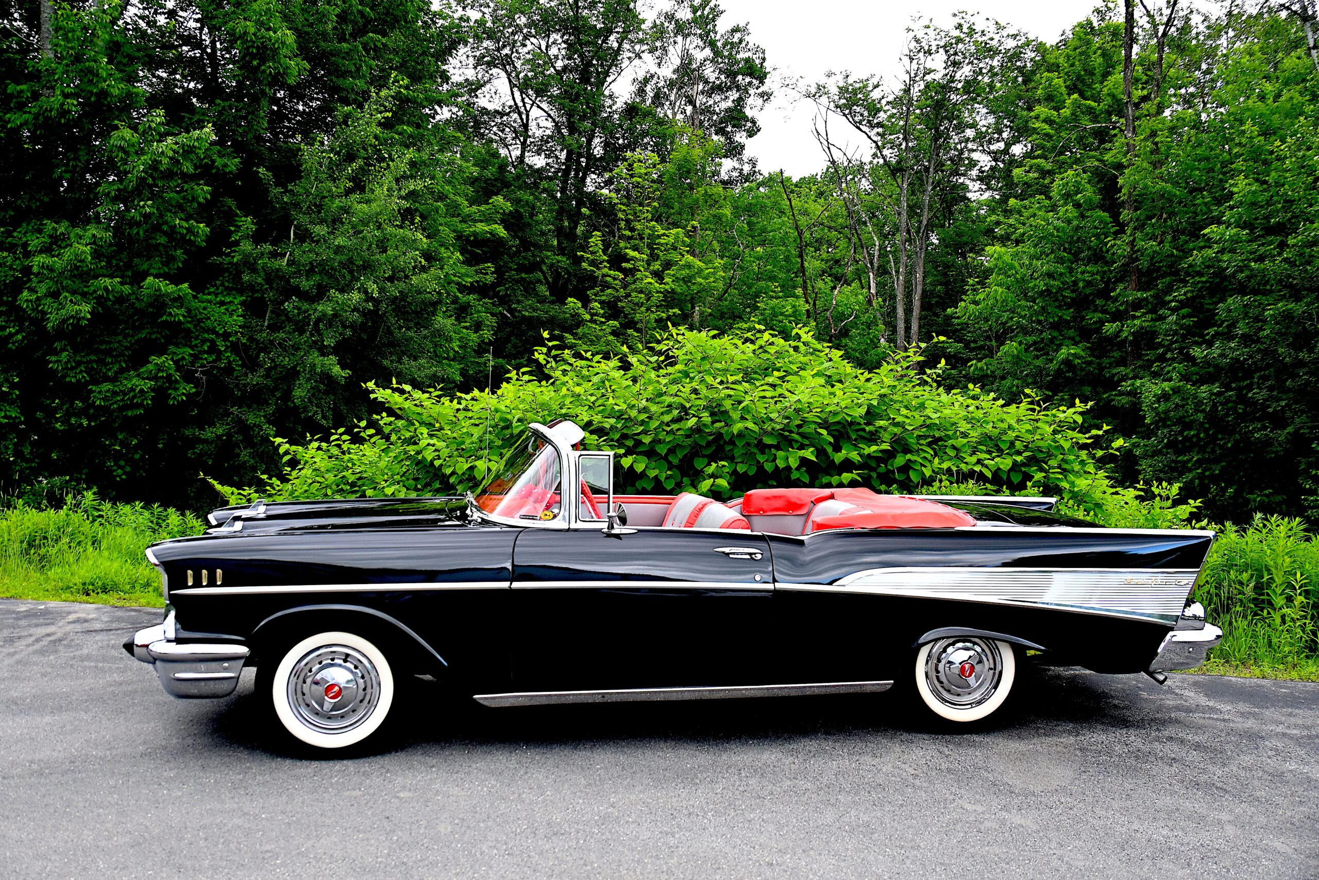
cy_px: 440
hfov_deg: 55.1
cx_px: 660
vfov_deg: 38.4
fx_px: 1264
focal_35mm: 34
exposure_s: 1/160
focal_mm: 23
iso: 400
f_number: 3.5
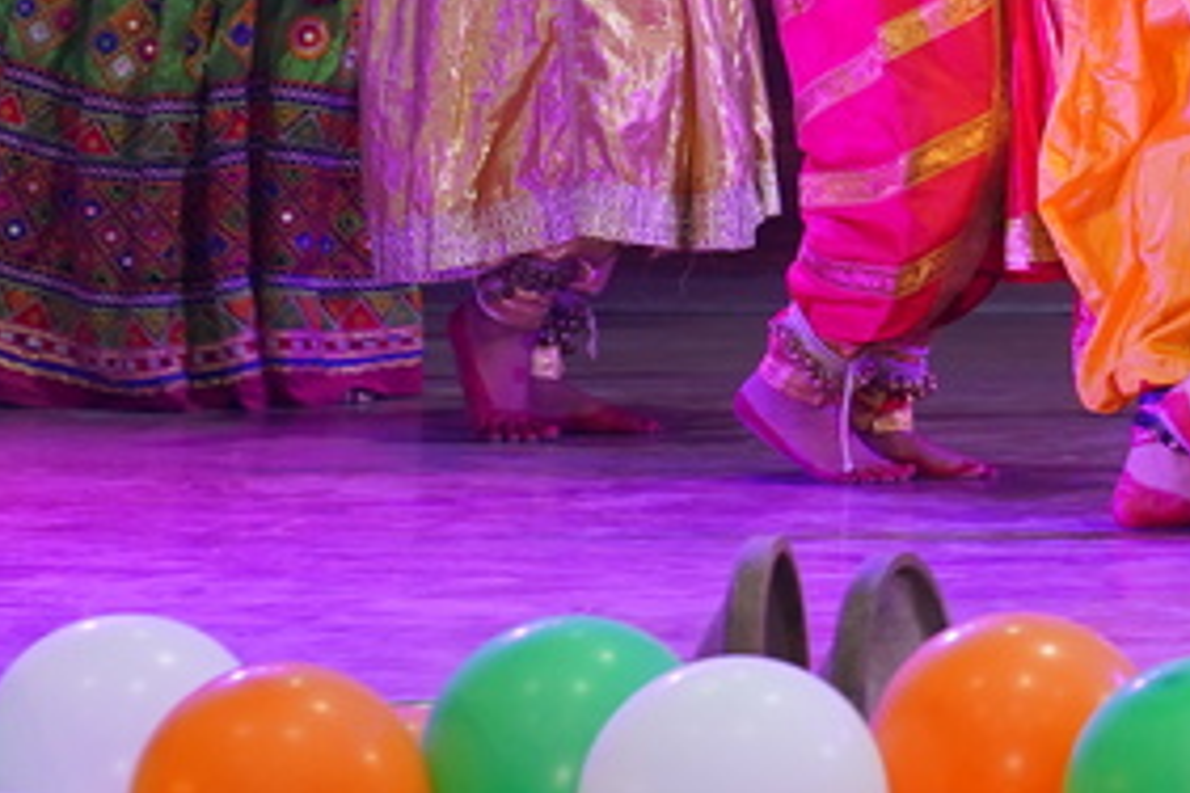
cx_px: 2743
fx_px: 7734
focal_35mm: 234
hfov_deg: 8.2
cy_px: -536
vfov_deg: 5.8
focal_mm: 44
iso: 1000
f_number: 4.5
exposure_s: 1/100
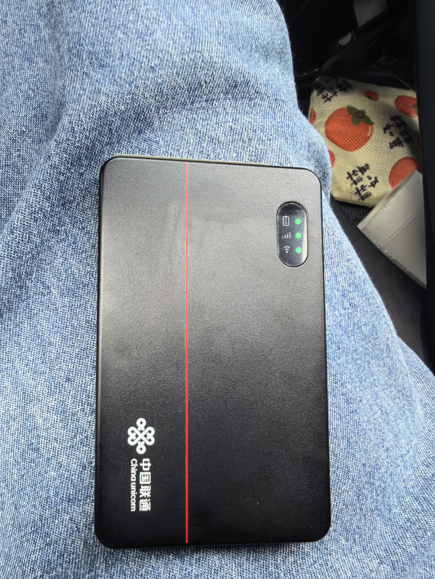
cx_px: 218
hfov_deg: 56.8
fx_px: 402
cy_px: 290
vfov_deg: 71.6
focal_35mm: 24
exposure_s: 1/100
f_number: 2.2
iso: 80
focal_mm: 1.95
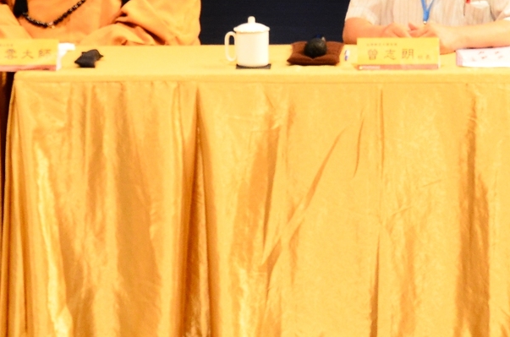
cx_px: -96
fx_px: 6692
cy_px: -26
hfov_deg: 4.4
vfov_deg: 2.9
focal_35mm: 474
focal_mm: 105
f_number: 5.6
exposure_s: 1/50
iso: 1600
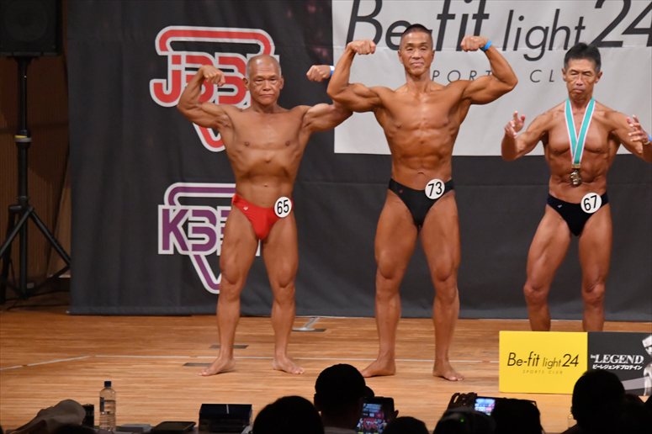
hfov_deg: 8.1
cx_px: 326
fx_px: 4616
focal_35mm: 255
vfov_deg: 5.4
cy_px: 217
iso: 7200
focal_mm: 170
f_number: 5.6
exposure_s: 1/400
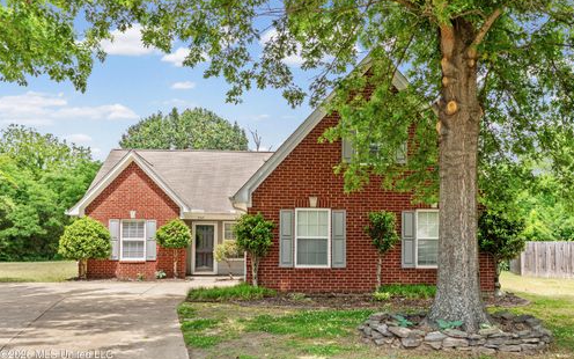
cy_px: 178
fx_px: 563
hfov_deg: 54.0
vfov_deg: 35.3
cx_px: 288
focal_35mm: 36
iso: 800
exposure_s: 1/320
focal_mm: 35
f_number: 9
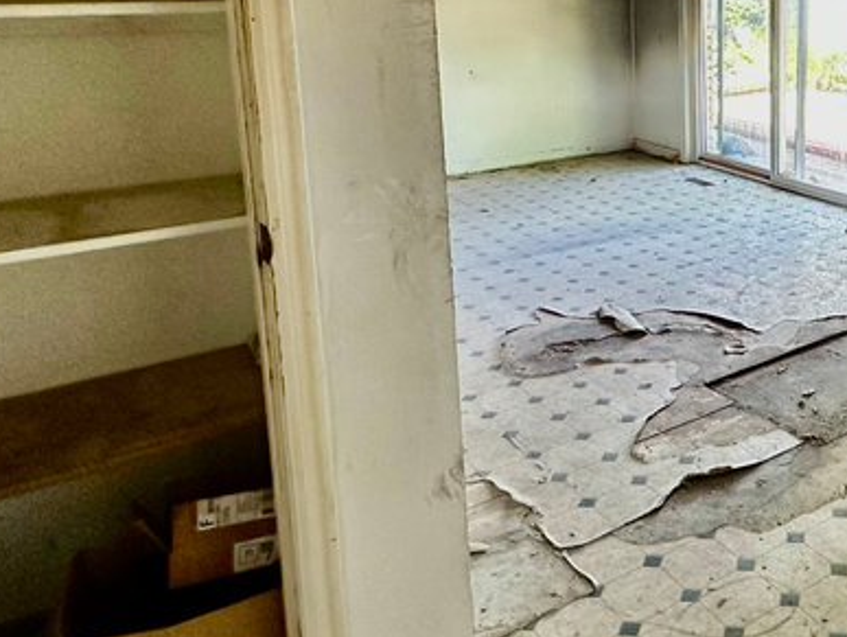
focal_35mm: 37
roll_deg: -1.0
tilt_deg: -9.5
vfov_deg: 37.2
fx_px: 906
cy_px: 116
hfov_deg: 44.1
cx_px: 812
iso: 200
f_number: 2.2
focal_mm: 2.22
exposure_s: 1/99
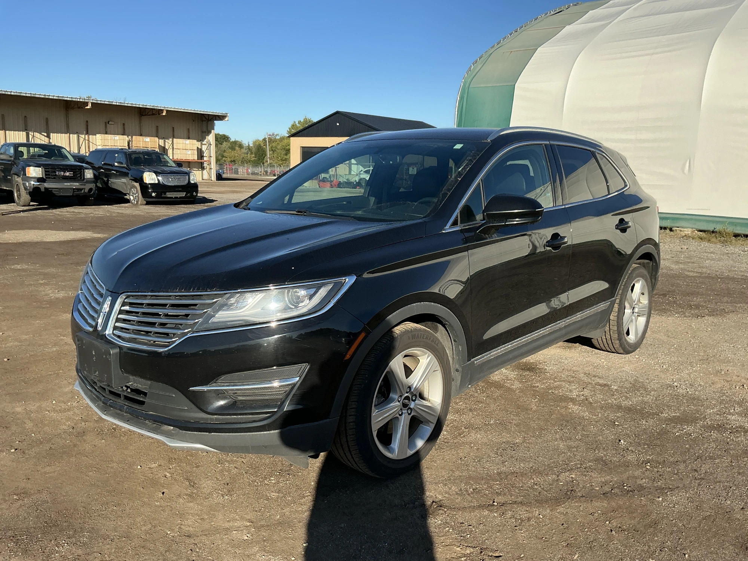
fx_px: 605
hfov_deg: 63.4
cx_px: 374
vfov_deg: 49.7
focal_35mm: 28
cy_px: 280
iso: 25
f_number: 1.8
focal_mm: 3
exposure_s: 1/1342
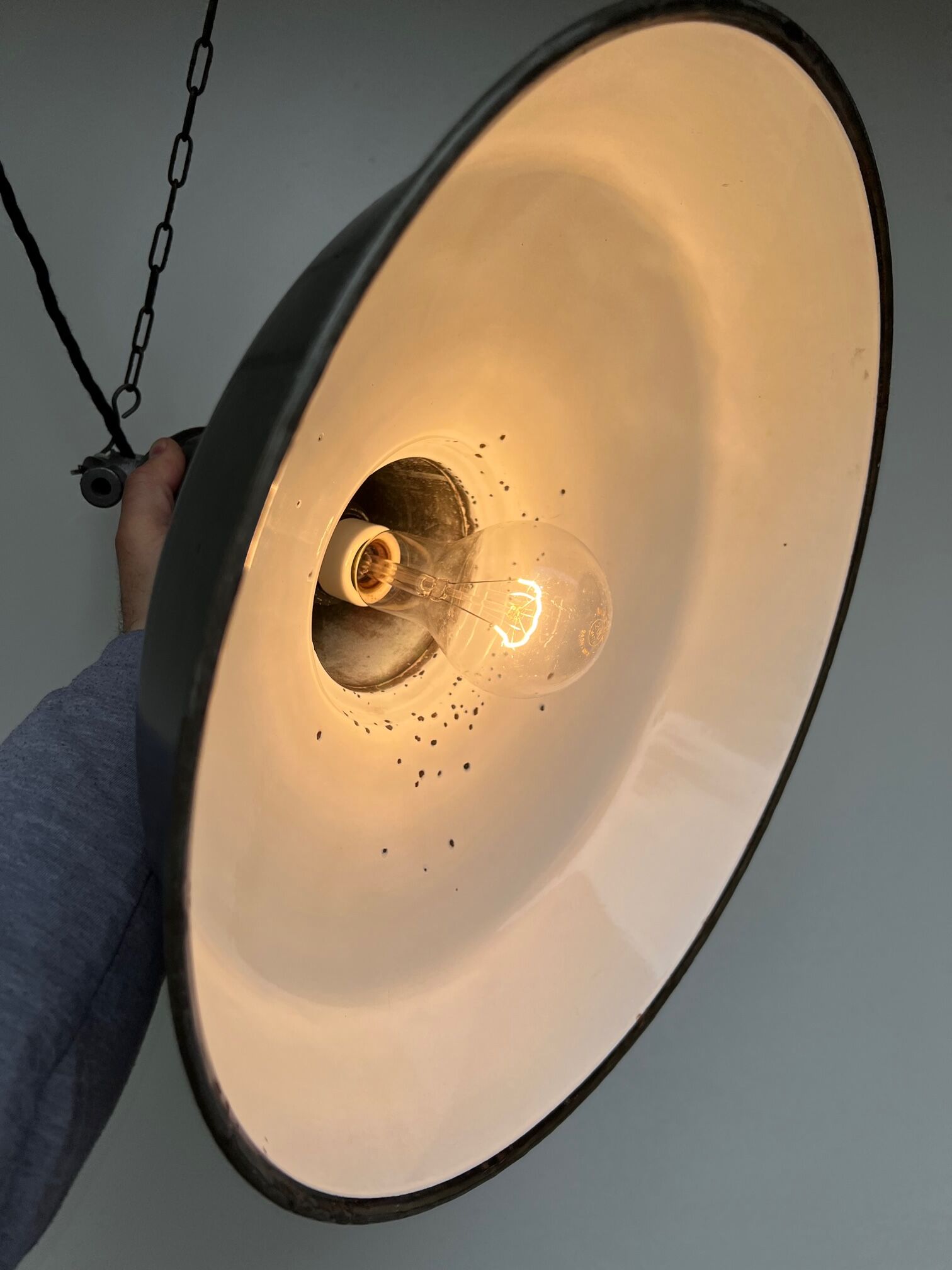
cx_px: 476
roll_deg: -3.0
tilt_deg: -12.0
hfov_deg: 53.1
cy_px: 635
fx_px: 953
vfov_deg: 67.3
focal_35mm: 26
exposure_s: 1/2915
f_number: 1.5
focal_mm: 5.7
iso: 50
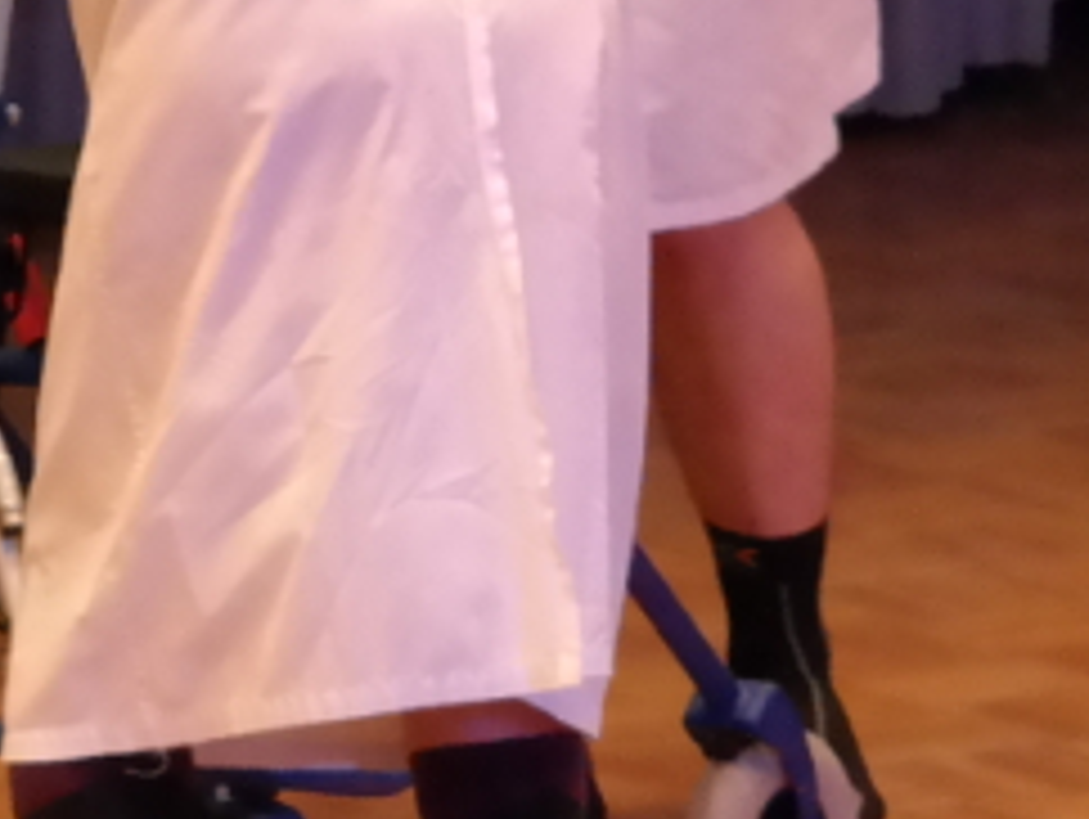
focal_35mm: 800
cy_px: -4
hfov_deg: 2.5
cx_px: -1094
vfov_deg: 1.9
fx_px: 25193
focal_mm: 82
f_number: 4.5
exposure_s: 1/125
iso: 3200
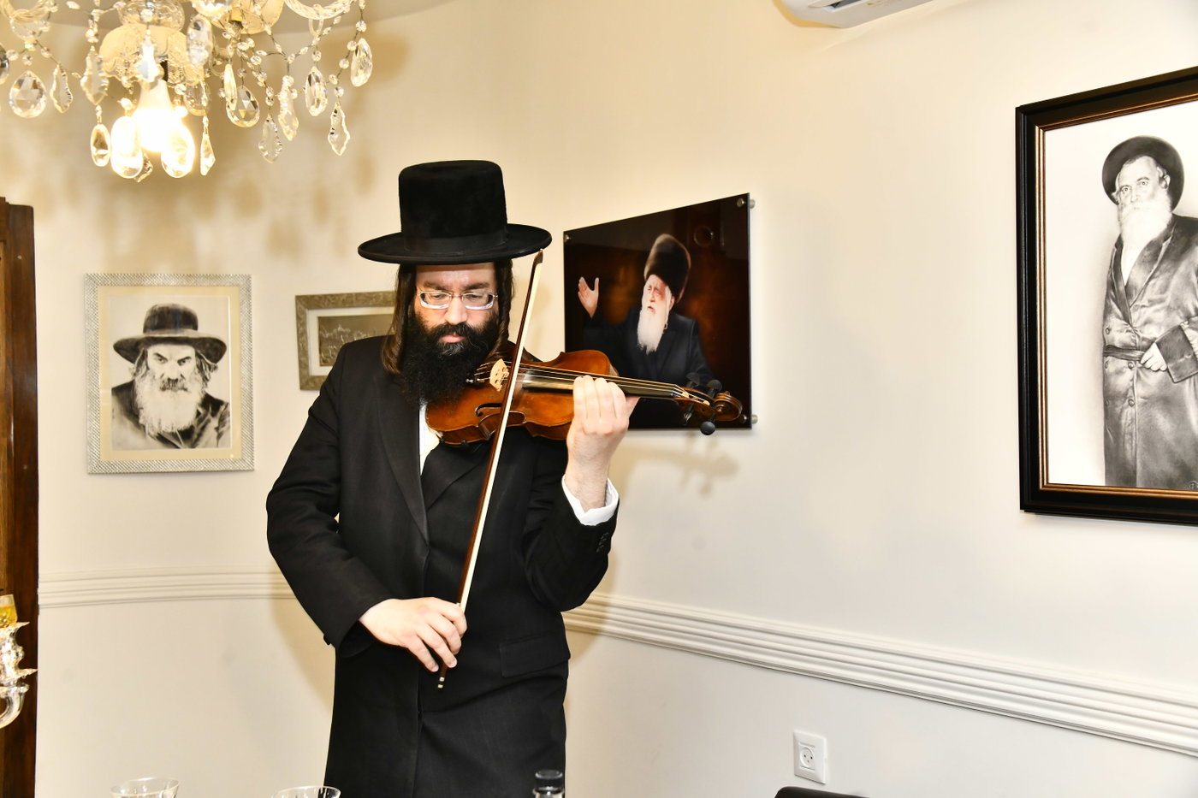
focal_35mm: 44
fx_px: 1464
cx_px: 599
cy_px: 399
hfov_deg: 44.5
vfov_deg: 30.5
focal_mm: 44
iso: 1600
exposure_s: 1/125
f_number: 5.6
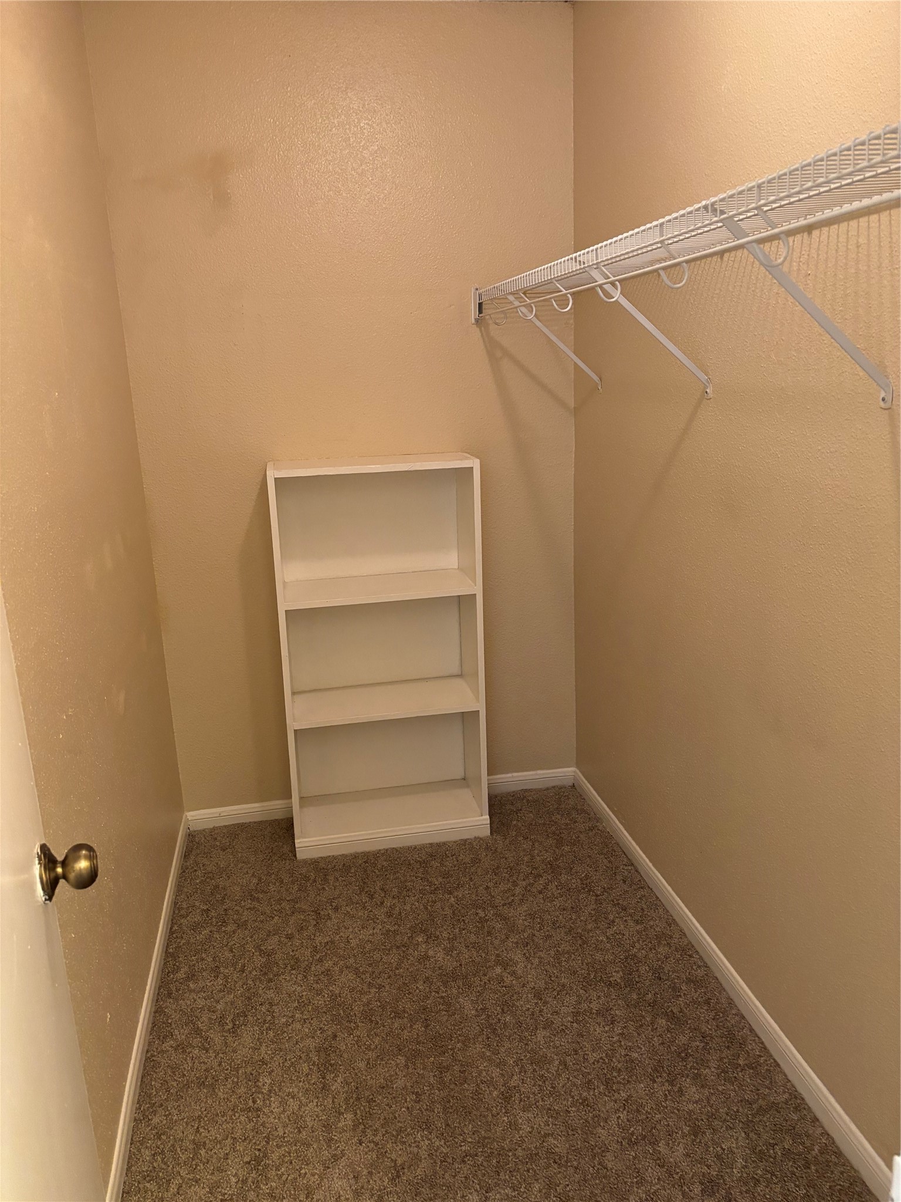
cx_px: 450
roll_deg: +1.3
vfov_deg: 67.3
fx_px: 902
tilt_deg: -15.5
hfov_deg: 53.1
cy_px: 601
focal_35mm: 26
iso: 640
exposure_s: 1/40
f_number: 1.6
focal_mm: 5.96
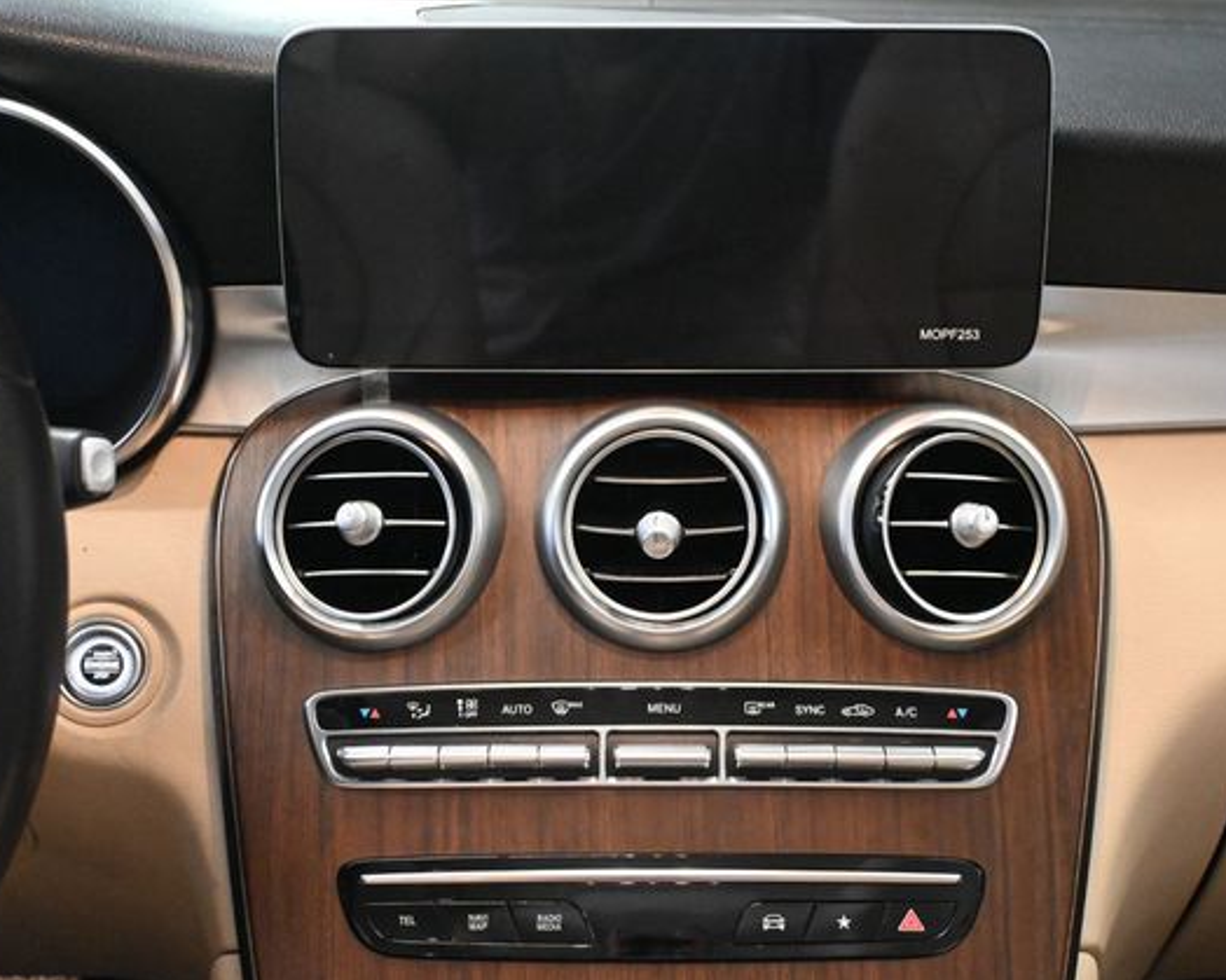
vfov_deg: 27.2
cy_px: 496
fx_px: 2026
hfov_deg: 33.6
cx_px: 676
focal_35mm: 56
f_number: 5
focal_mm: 32.5
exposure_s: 1/60
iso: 7200
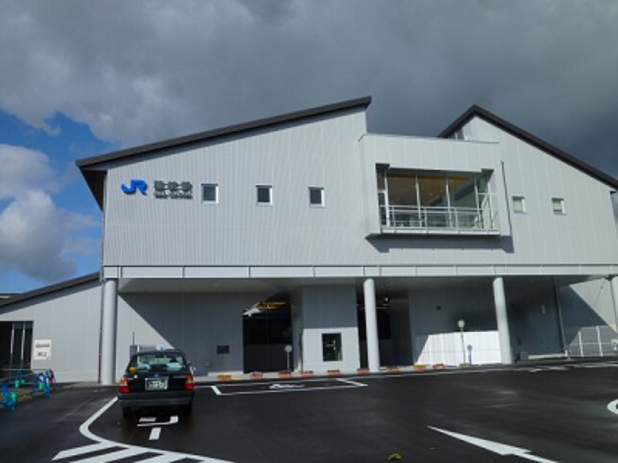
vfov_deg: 48.2
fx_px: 518
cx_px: 309
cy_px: 232
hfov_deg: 61.7
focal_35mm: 29
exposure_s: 1/640
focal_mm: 5.2
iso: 80
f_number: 5.6
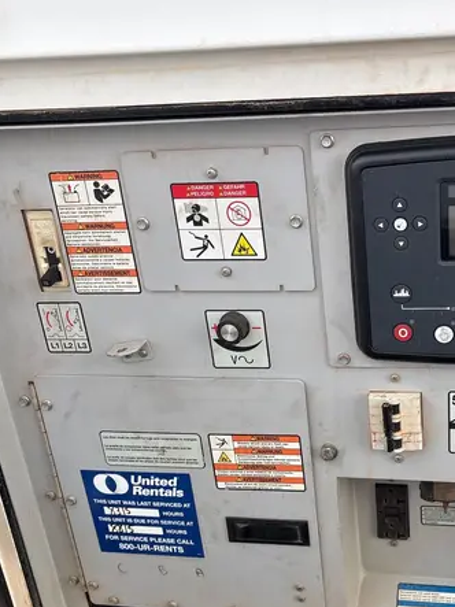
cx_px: 344
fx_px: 754
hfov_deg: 32.9
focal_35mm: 43
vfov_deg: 43.7
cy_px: 360
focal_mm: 5.96
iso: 50
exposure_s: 1/594
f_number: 1.6
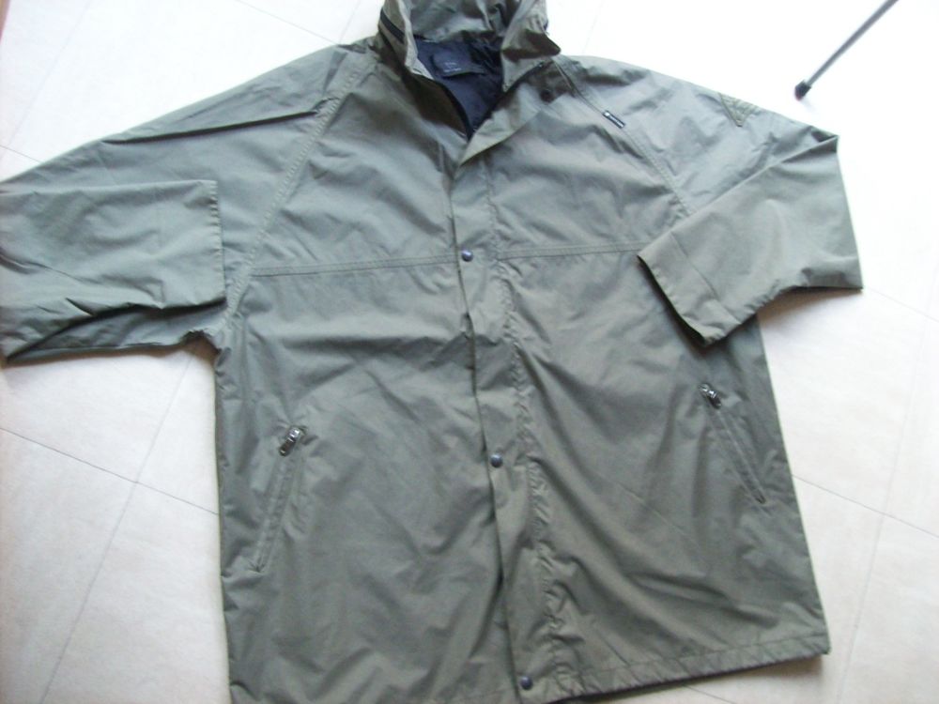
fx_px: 977
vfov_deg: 39.7
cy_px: 352
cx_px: 470
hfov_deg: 51.4
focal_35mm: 36
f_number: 2.7
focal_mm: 6
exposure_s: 1/8
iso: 200
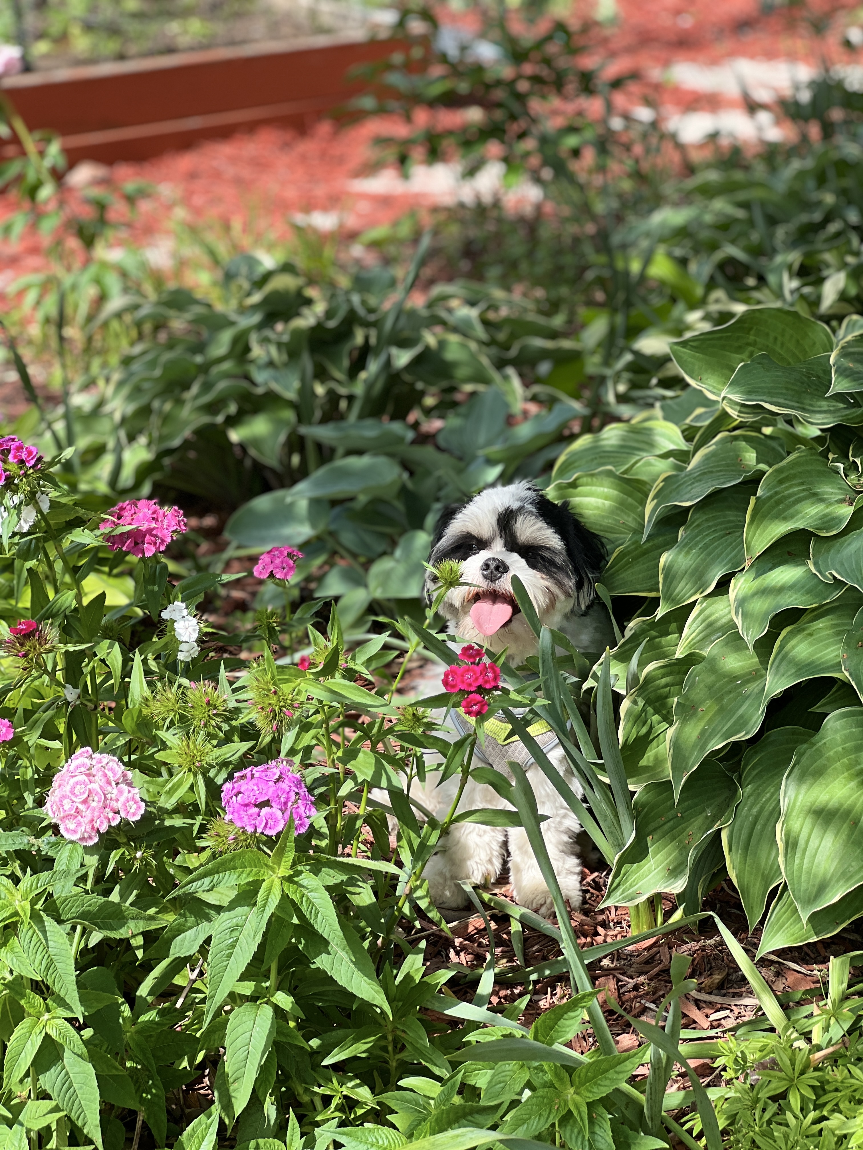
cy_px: 575
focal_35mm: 77
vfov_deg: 25.3
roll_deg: -3.7
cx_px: 432
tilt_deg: -18.0
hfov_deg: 19.1
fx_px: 2560
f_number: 2.8
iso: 25
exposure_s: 1/159
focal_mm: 9
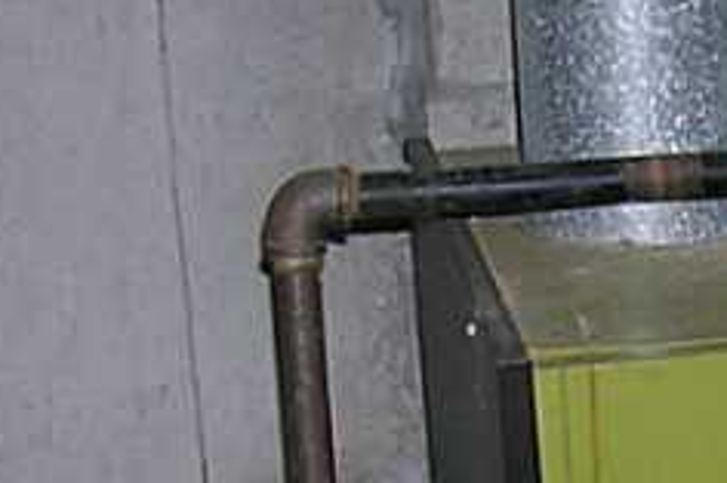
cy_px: 495
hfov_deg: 14.1
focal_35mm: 134
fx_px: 2704
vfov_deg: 10.1
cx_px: 1161
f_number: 2.8
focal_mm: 5.8
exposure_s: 1/60.1
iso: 60
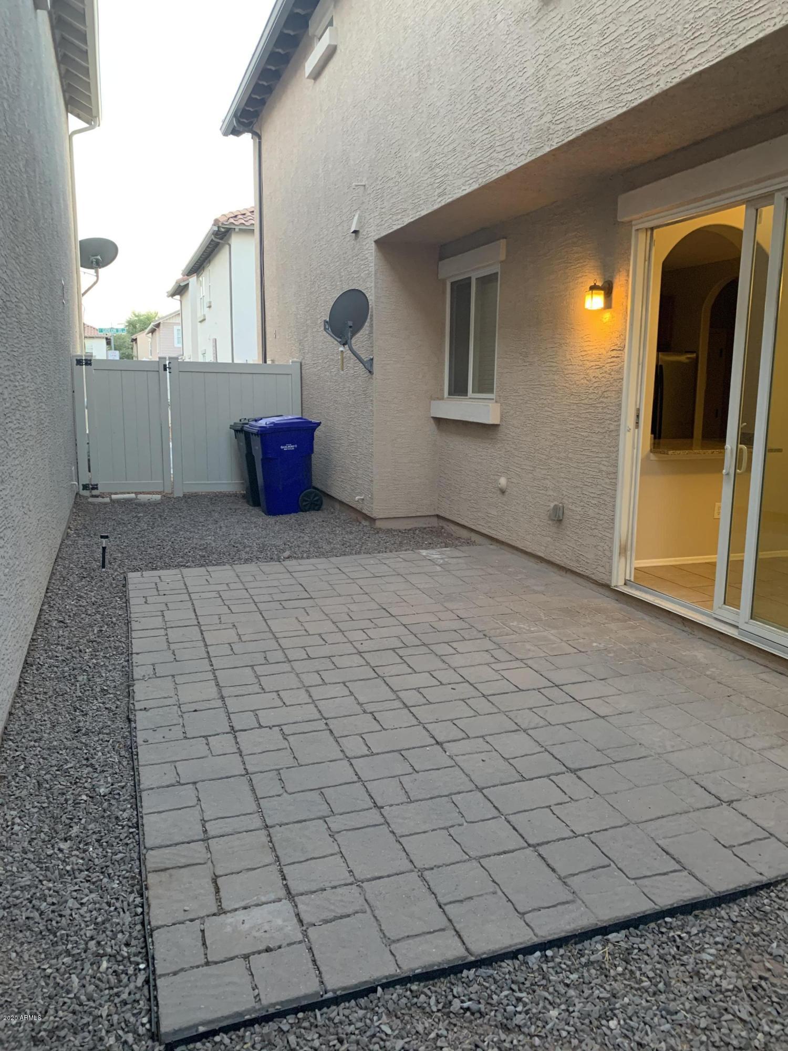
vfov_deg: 67.3
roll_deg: -1.0
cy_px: 526
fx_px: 789
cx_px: 394
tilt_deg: -9.6
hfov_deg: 53.1
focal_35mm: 26
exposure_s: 1/60
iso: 250
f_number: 1.8
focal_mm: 4.25
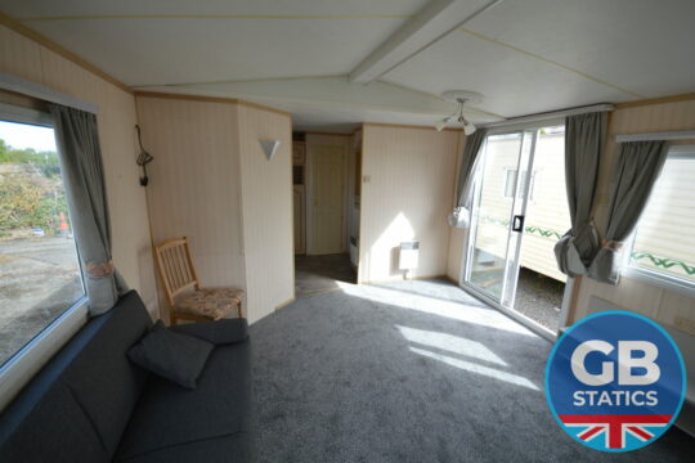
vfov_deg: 77.3
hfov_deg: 100.4
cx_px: 348
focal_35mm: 15
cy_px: 232
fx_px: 290
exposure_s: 1/125
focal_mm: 10
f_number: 5.6
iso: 180
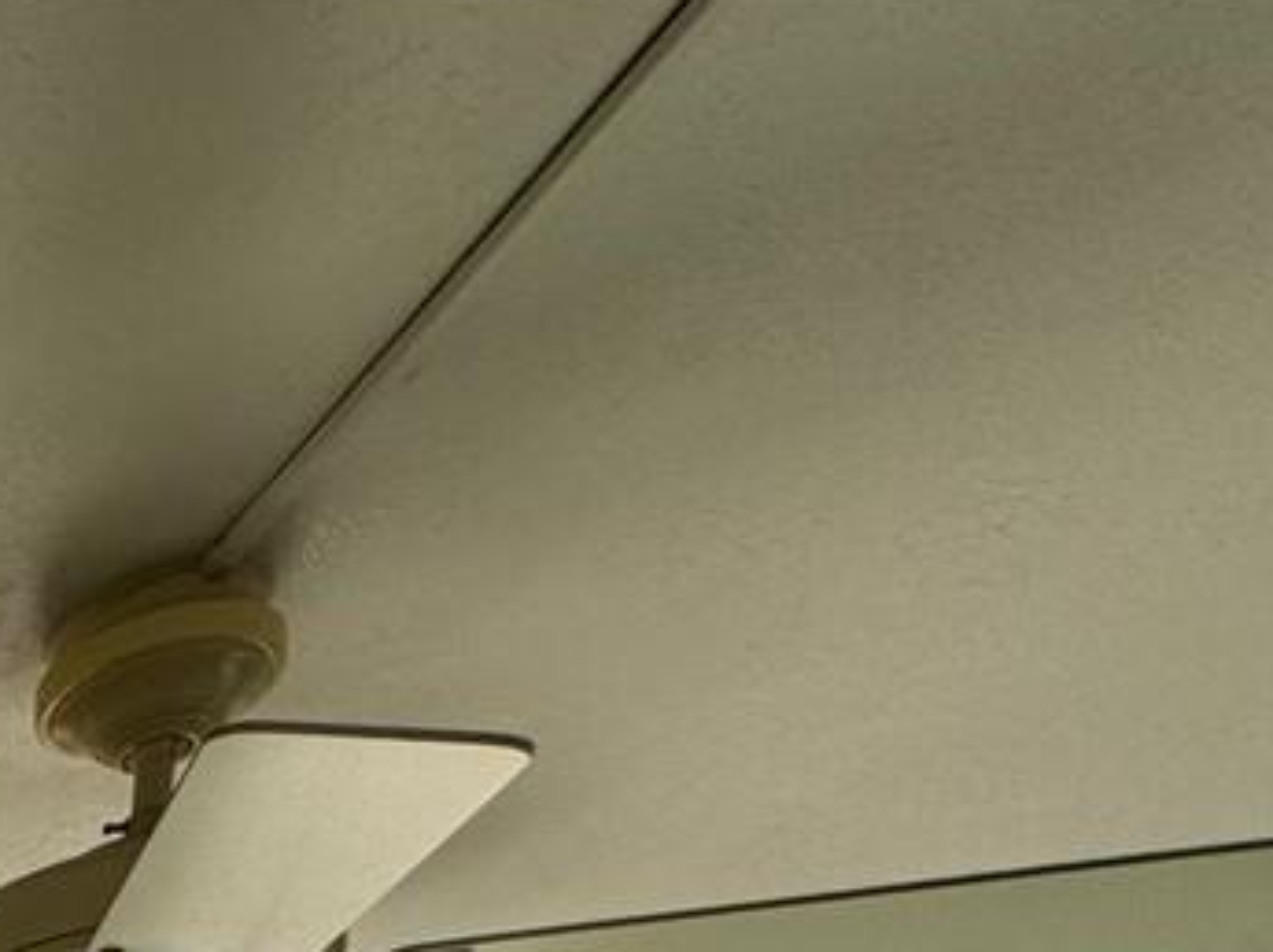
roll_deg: +0.2
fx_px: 2388
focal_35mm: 65
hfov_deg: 18.6
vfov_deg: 15.1
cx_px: -1291
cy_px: 2192
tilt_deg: -9.1
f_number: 2.2
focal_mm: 2.22
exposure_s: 1/700
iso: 50
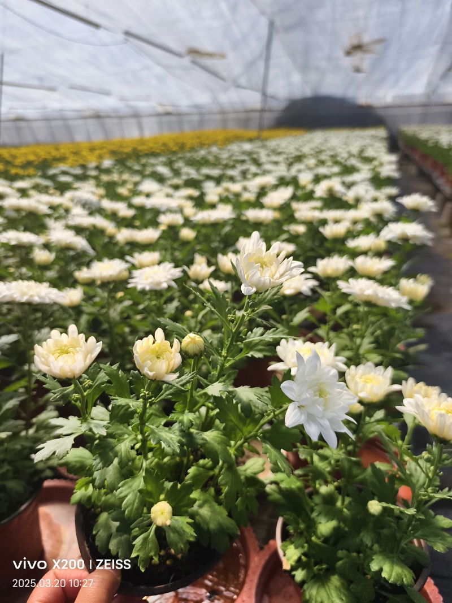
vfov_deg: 73.9
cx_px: 226
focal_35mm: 23
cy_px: 302
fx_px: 401
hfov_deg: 58.9
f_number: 1.57
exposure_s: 1/1227
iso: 87
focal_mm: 5.6
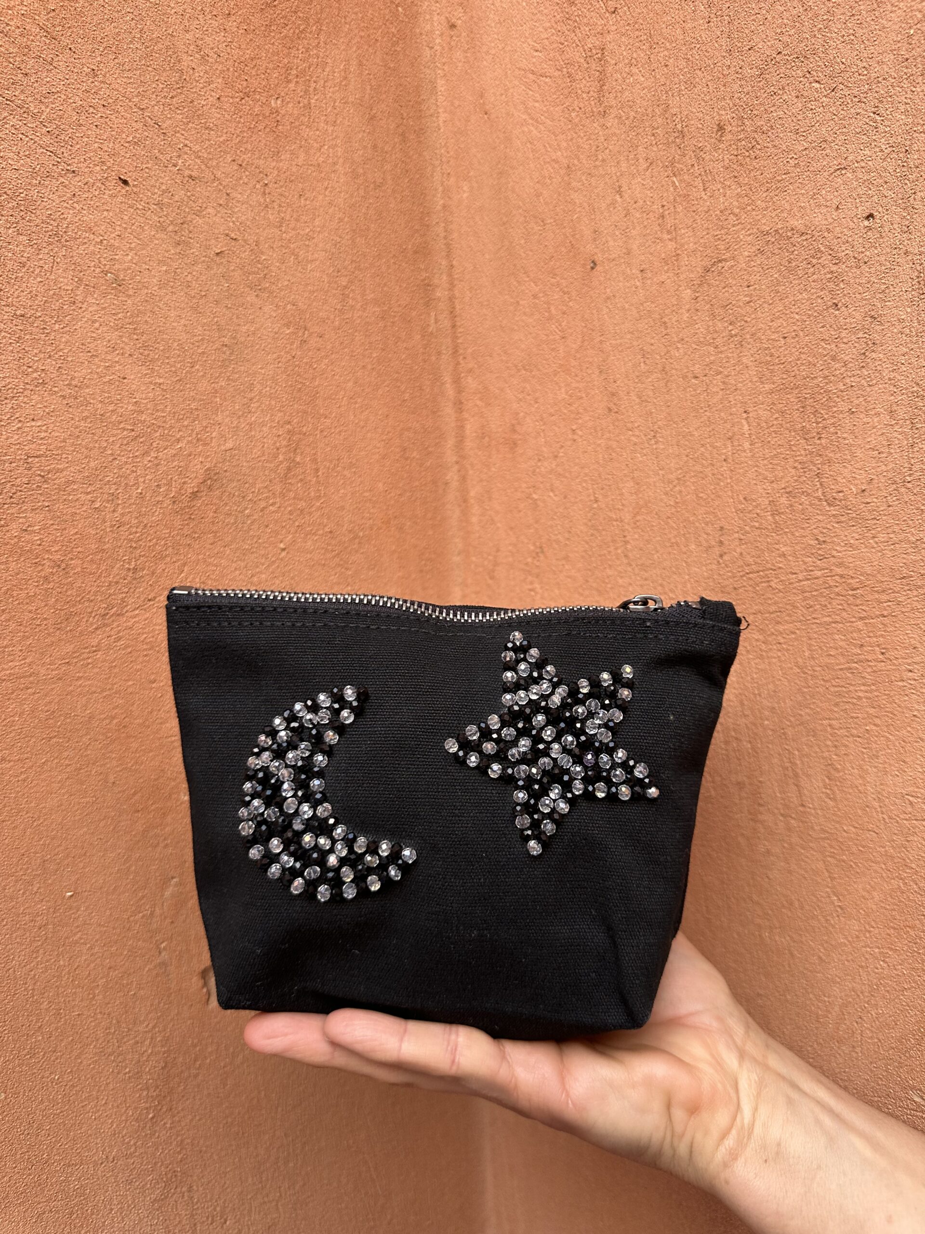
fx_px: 855
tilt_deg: -6.9
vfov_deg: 71.6
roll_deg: +2.5
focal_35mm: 24
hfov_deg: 56.8
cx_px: 462
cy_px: 617
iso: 160
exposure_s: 1/121
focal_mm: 6.86
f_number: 1.78
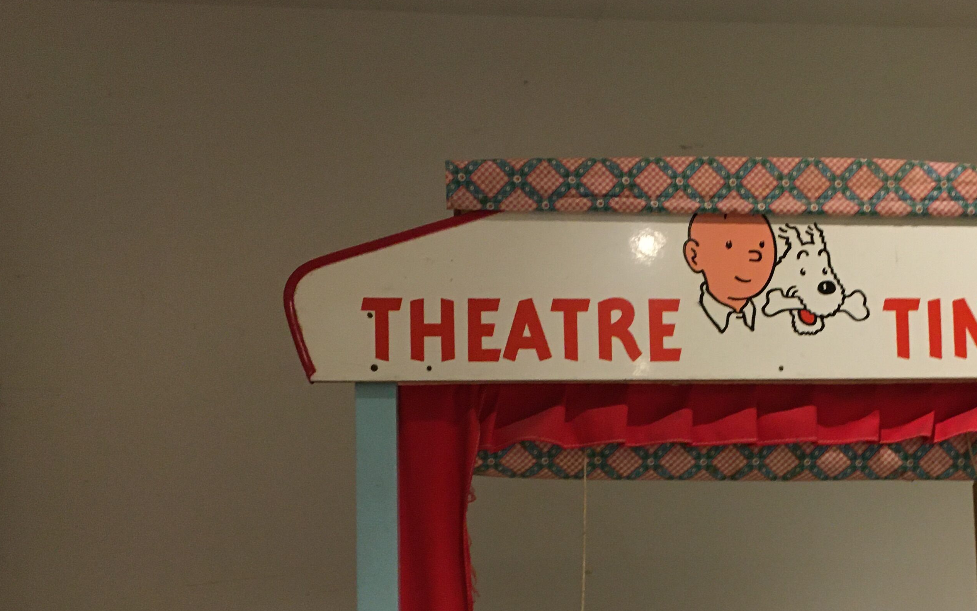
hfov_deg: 40.1
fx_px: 1305
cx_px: 709
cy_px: 539
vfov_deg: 25.6
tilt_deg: +3.6
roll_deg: +2.0
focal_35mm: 49
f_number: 2.2
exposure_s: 1/33
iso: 160
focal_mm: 4.15
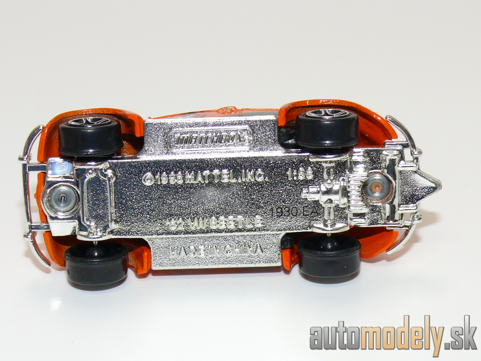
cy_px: 180
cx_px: 240
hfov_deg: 21.1
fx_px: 1292
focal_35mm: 93
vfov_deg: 15.9
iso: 100
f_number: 4
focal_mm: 12.7
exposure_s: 1/30
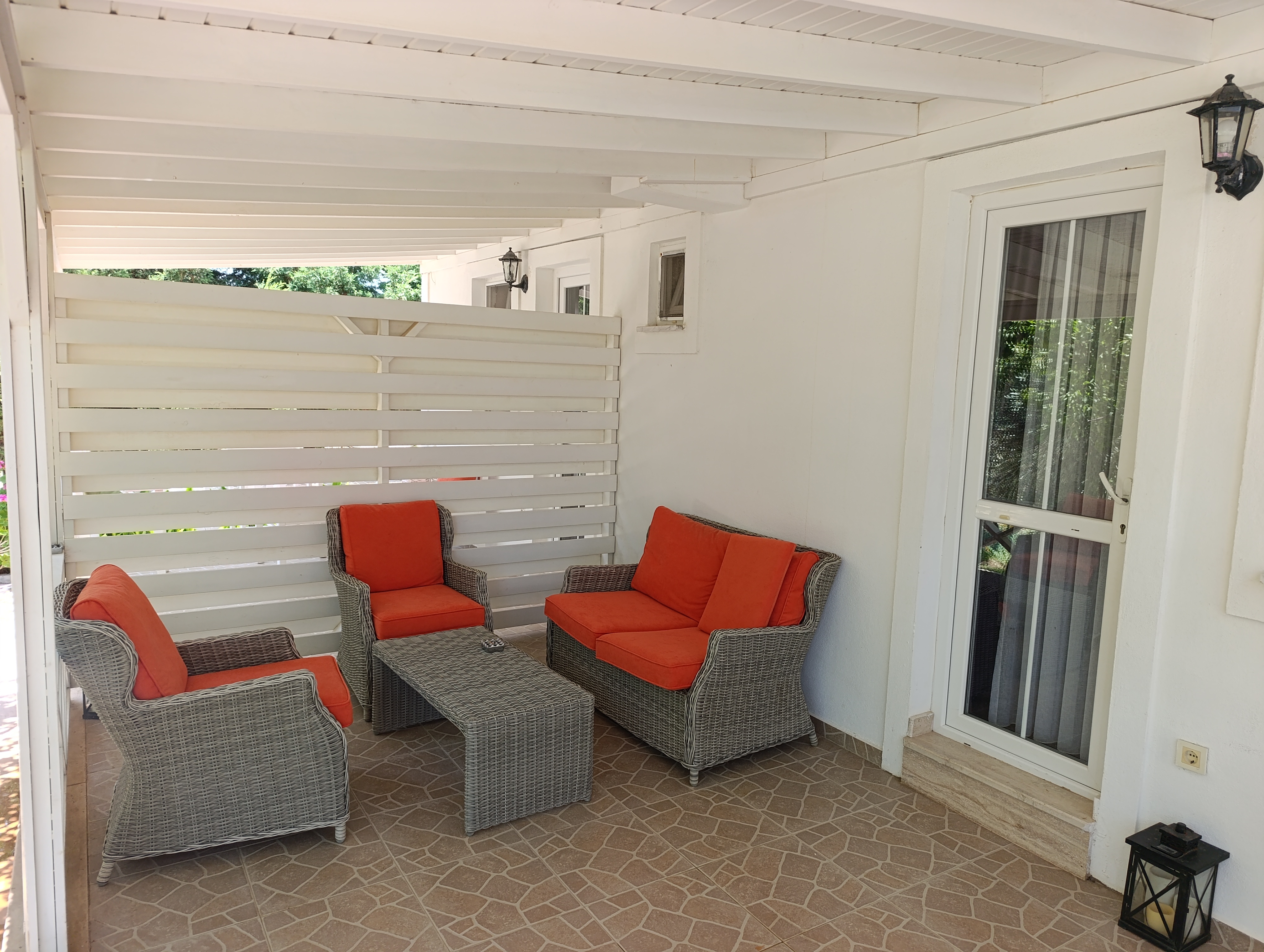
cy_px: 476
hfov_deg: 73.8
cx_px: 632
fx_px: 841
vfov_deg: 59.0
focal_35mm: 23
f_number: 1.6
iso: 100
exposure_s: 1/100
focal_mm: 6.14
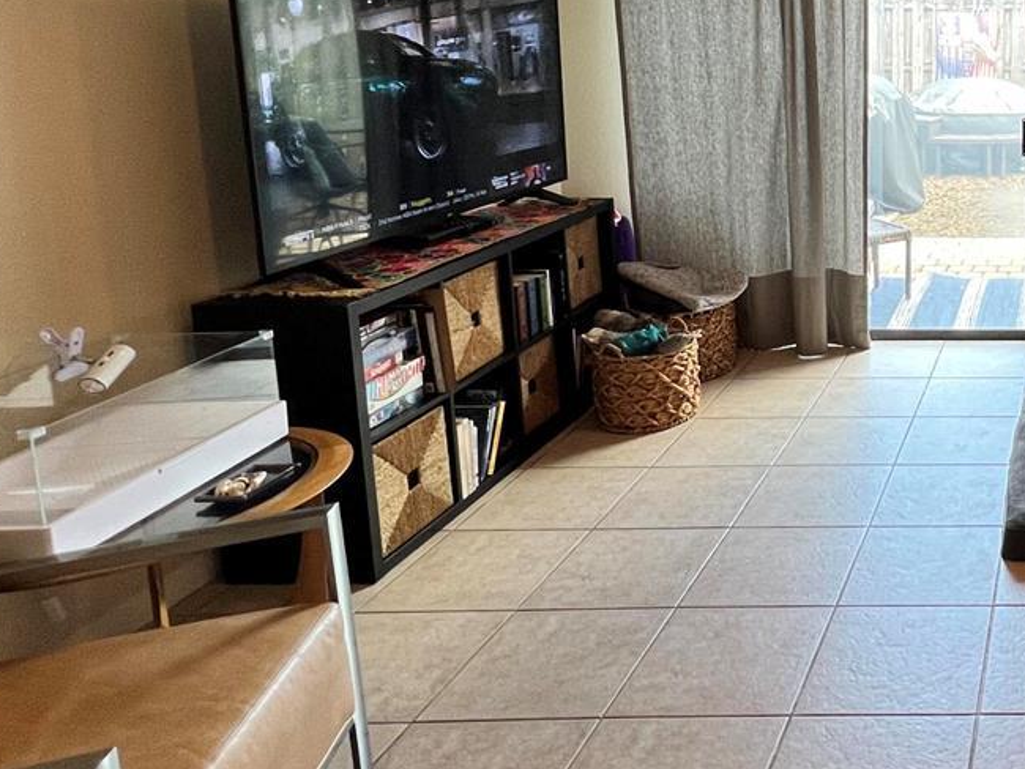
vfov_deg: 42.2
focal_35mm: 32
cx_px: 1112
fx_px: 948
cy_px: 154
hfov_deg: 44.3
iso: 160
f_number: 1.8
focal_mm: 1.57
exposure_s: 1/120
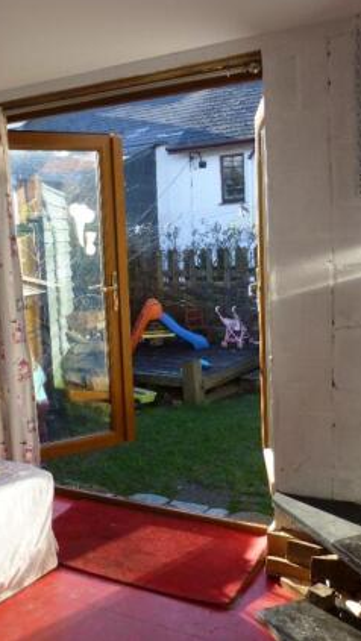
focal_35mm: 36
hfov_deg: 32.5
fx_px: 613
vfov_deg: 55.3
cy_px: 311
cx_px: 110
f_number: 3.5
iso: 100
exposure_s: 1/125
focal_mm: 4.3
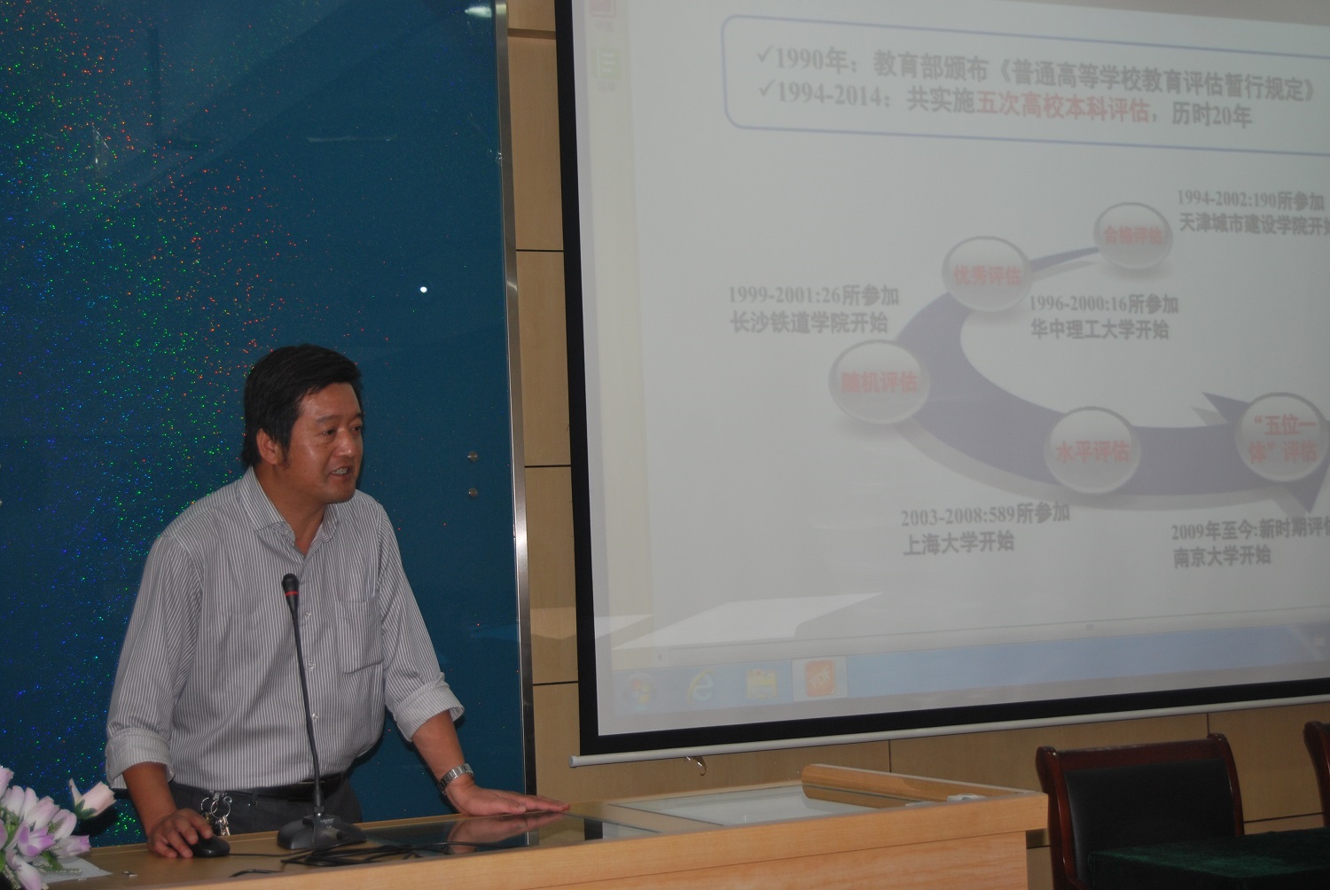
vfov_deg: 22.7
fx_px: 2219
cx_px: 665
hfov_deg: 33.4
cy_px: 445
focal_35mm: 60
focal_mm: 40
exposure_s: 1/60
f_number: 5
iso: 200
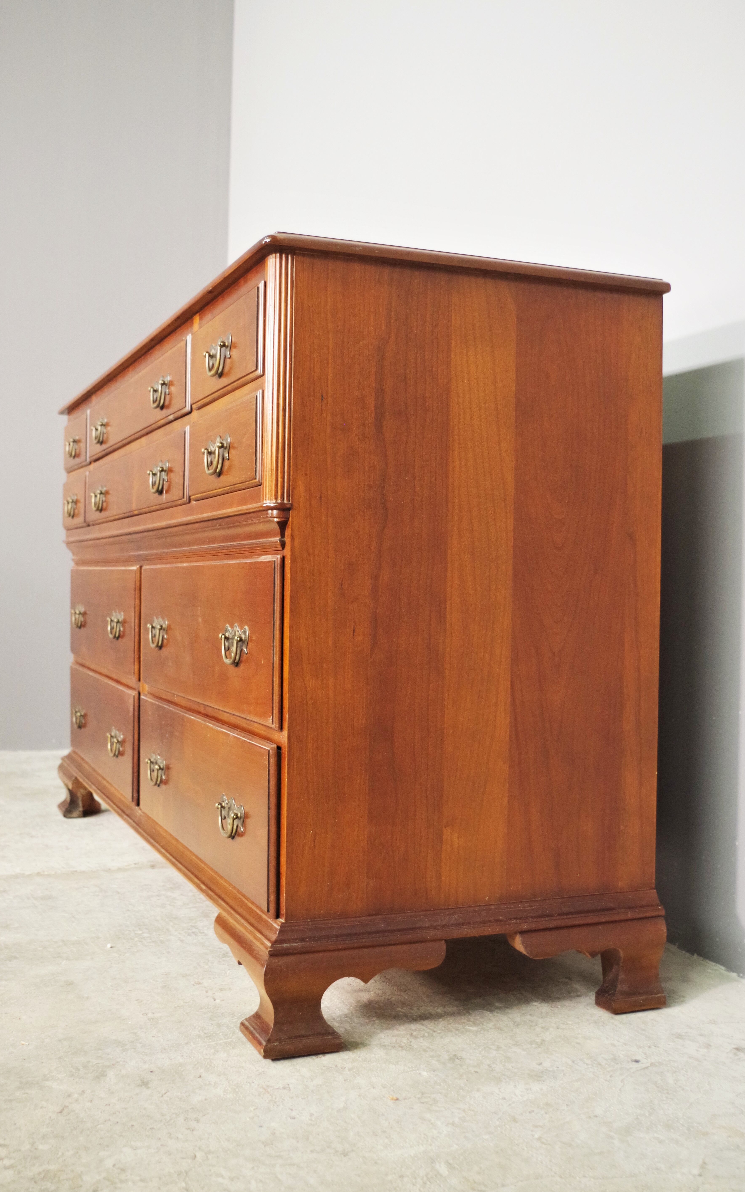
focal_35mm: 37
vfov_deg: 52.7
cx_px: 388
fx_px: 1202
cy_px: 600
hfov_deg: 34.4
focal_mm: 24.38
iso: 1600
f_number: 4
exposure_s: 1/60
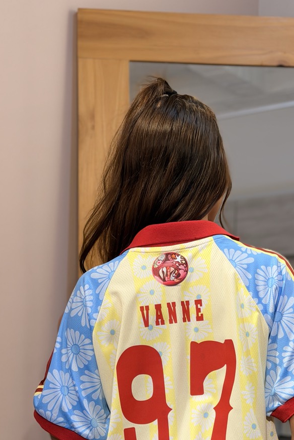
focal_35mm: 73
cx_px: 213
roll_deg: -1.3
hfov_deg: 18.6
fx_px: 893
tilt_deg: -3.9
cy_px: 305
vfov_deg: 27.5
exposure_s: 1/120
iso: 64
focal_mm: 6.76
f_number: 1.78
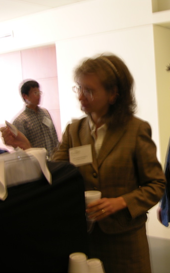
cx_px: 140
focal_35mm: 50
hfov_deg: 25.3
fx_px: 371
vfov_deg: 40.3
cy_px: 136
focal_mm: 8.9
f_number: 2.8
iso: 50
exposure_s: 1/3.8
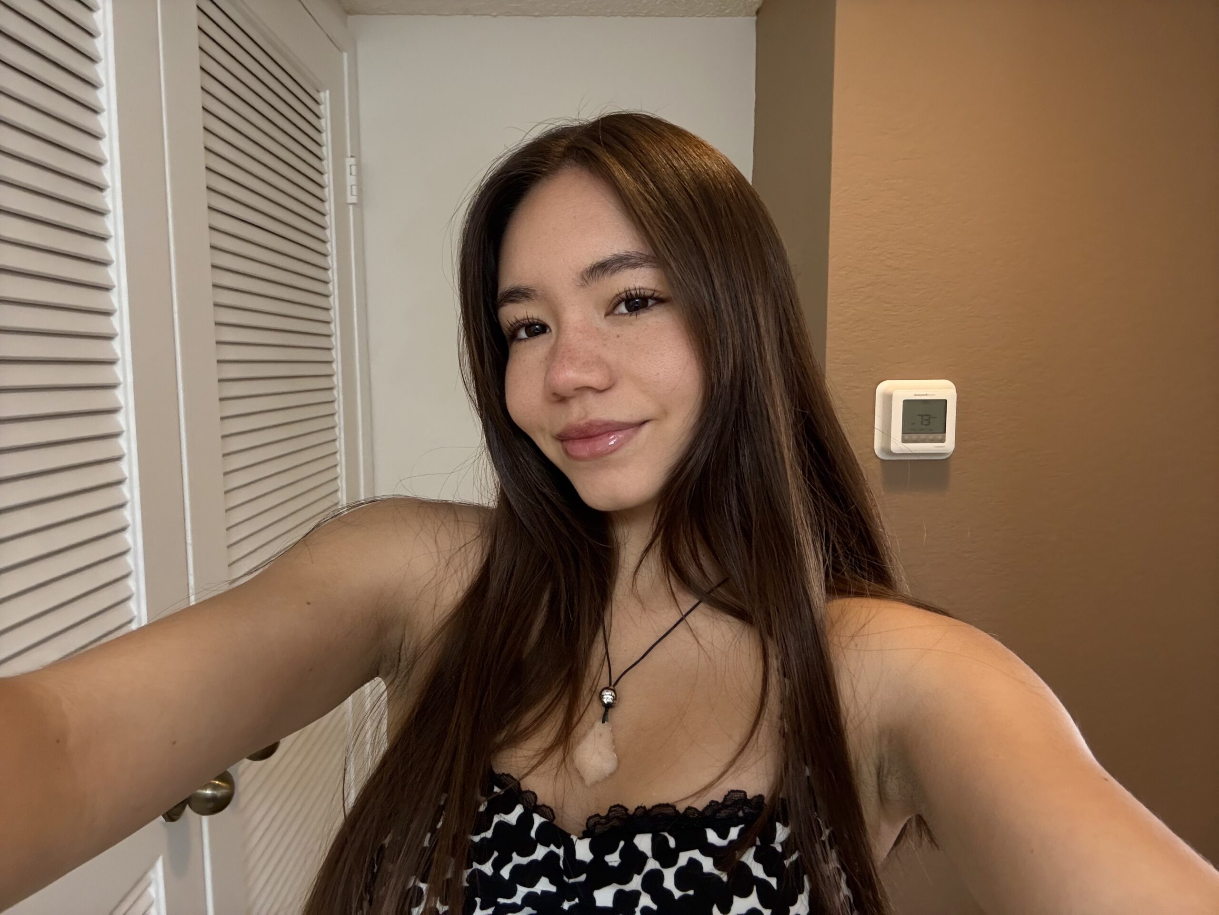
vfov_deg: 58.9
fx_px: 810
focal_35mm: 23
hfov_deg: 73.9
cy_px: 458
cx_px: 610
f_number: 1.9
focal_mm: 2.69
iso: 200
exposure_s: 1/40
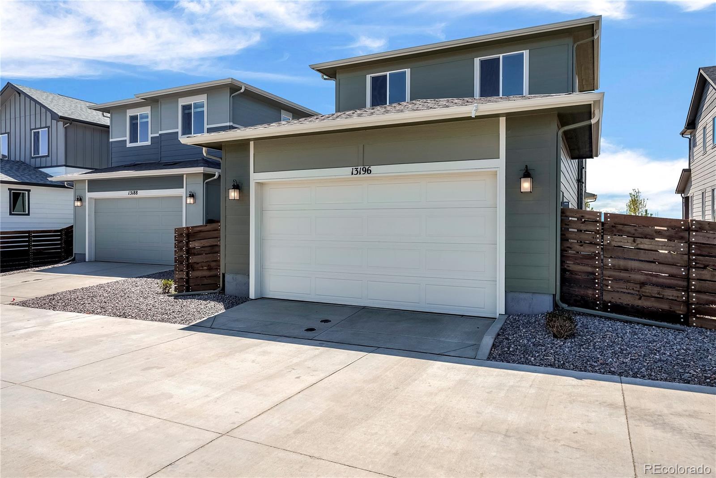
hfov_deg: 74.9
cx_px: 358
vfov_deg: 54.1
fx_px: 468
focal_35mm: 24
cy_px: 239
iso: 200
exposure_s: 1/320
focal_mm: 23.5
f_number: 8
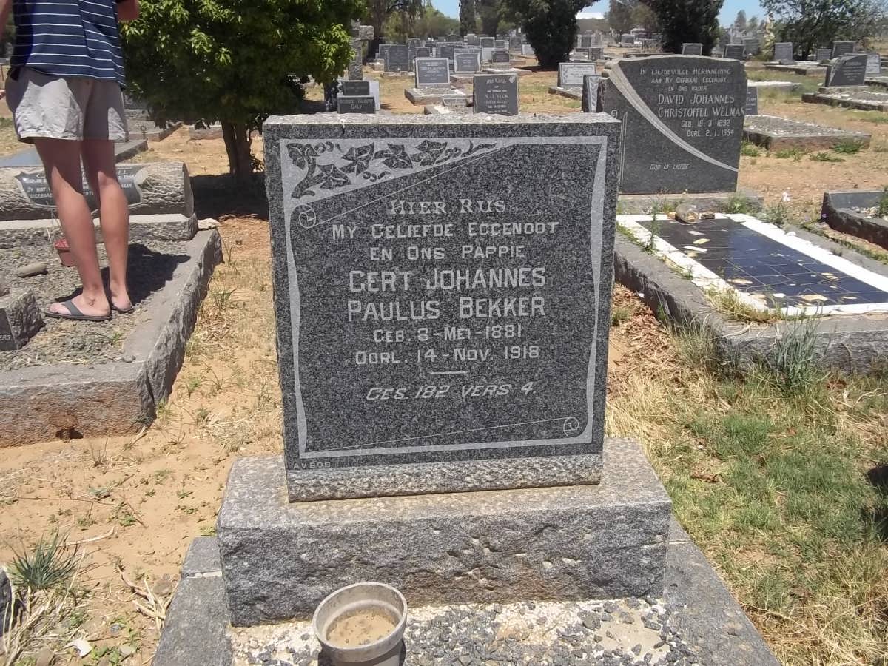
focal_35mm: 32
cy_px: 333
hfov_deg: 56.8
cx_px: 444
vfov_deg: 44.2
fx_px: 821
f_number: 5.5
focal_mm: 5.7
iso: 80
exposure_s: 1/500
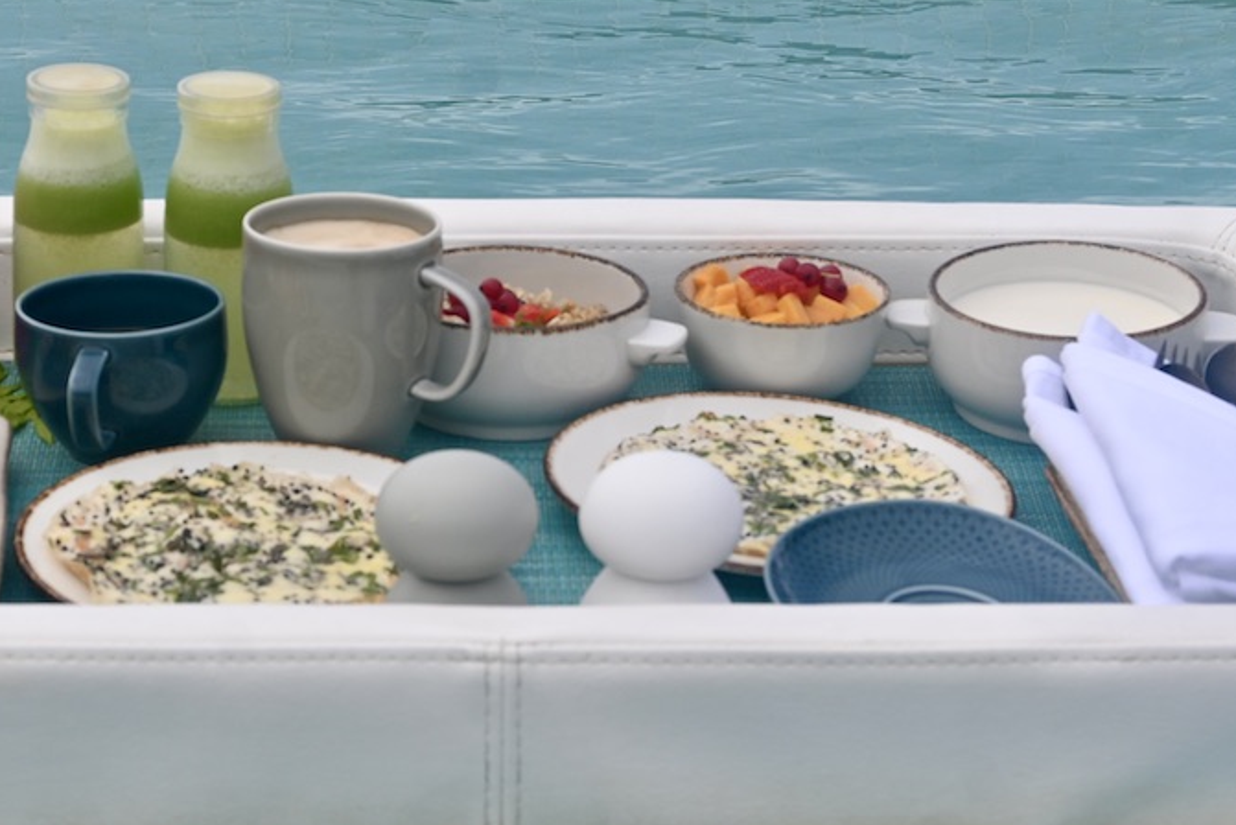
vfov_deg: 11.2
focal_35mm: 123
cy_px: 334
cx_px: 438
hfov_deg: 16.6
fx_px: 4223
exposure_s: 1/400
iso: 100
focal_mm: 43
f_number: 7.1
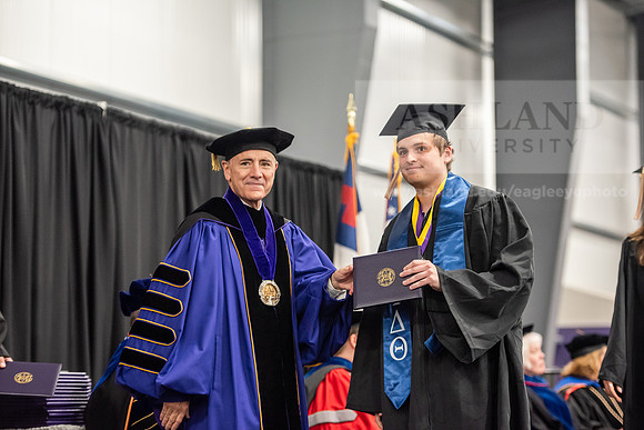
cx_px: 322
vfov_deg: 13.0
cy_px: 215
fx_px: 1879
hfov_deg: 19.5
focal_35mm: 105
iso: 3200
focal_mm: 105
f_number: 3.2
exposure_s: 1/200
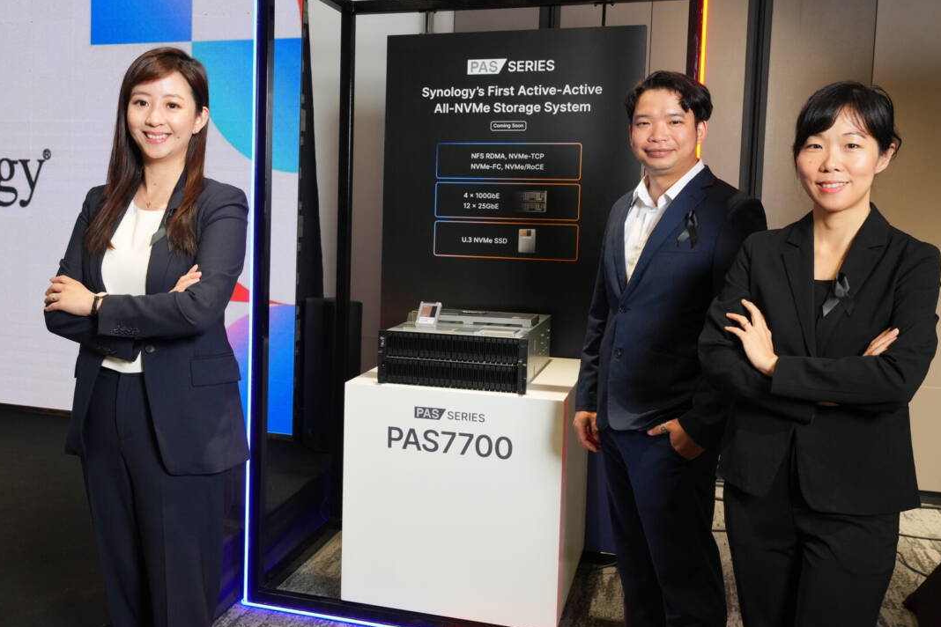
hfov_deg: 50.1
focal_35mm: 38
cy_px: 280
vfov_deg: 35.0
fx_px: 993
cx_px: 339
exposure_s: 1/50
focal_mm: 29
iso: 1000
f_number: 6.3
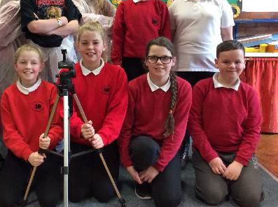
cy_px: 71
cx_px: 93
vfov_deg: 31.2
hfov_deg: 40.8
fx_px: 369
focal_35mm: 46
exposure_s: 1/25
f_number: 2.4
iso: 100
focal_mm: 3.3
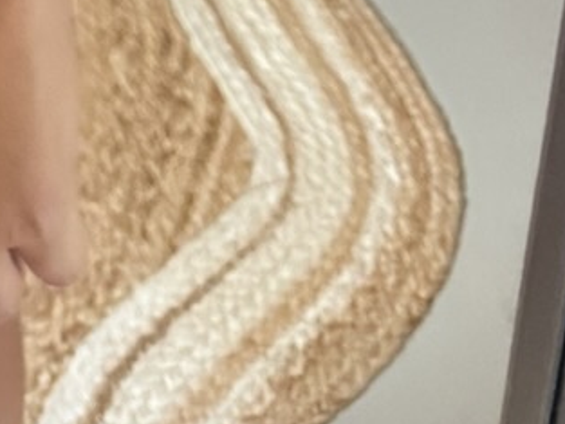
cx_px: -572
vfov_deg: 7.2
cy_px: -1241
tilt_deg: -43.0
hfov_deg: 11.3
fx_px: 2564
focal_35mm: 157
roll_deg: +8.8
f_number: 1.78
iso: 640
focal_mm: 6.76
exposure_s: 1/50
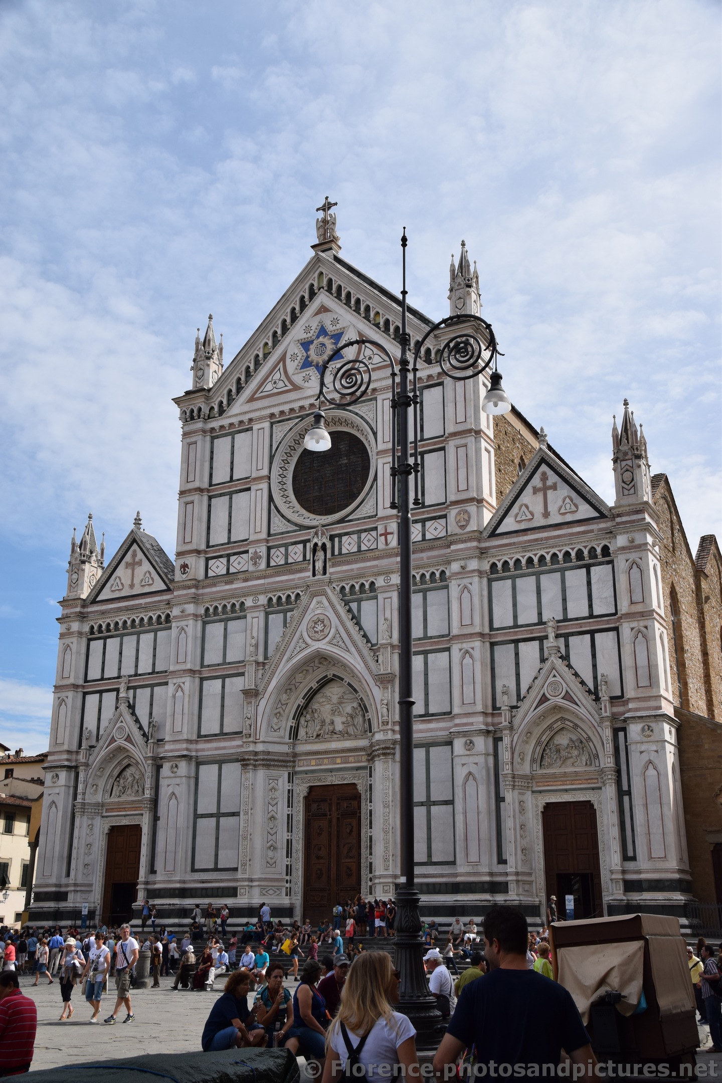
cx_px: 361
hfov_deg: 34.2
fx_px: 1173
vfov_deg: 49.6
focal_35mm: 39
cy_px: 542
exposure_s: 1/500
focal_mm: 26
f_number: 11
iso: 200
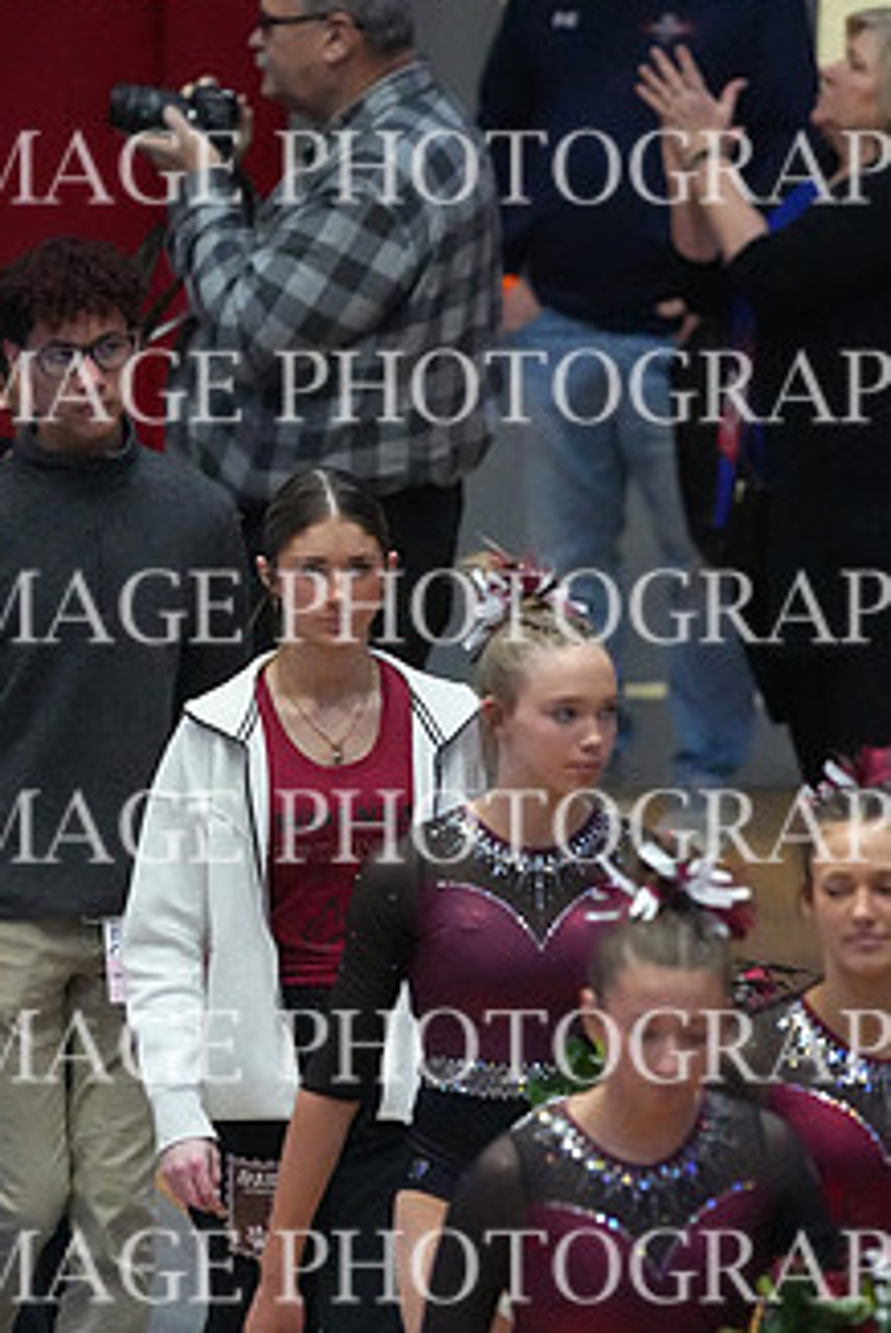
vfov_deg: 3.9
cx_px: 247
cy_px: 936
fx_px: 19744
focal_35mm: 533
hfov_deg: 2.6
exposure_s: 1/1600
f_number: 3.5
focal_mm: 300
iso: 20000
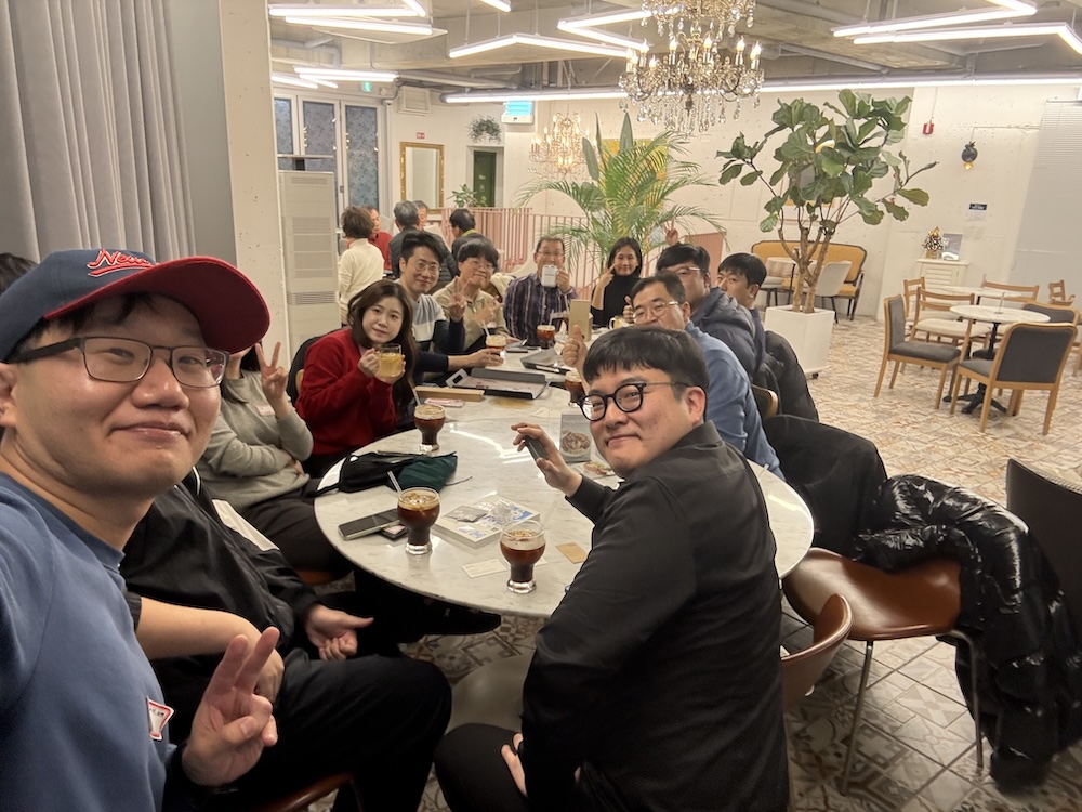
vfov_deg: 58.9
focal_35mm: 23
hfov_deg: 73.9
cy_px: 406
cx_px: 541
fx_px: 719
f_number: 1.9
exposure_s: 1/60
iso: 250
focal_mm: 2.69
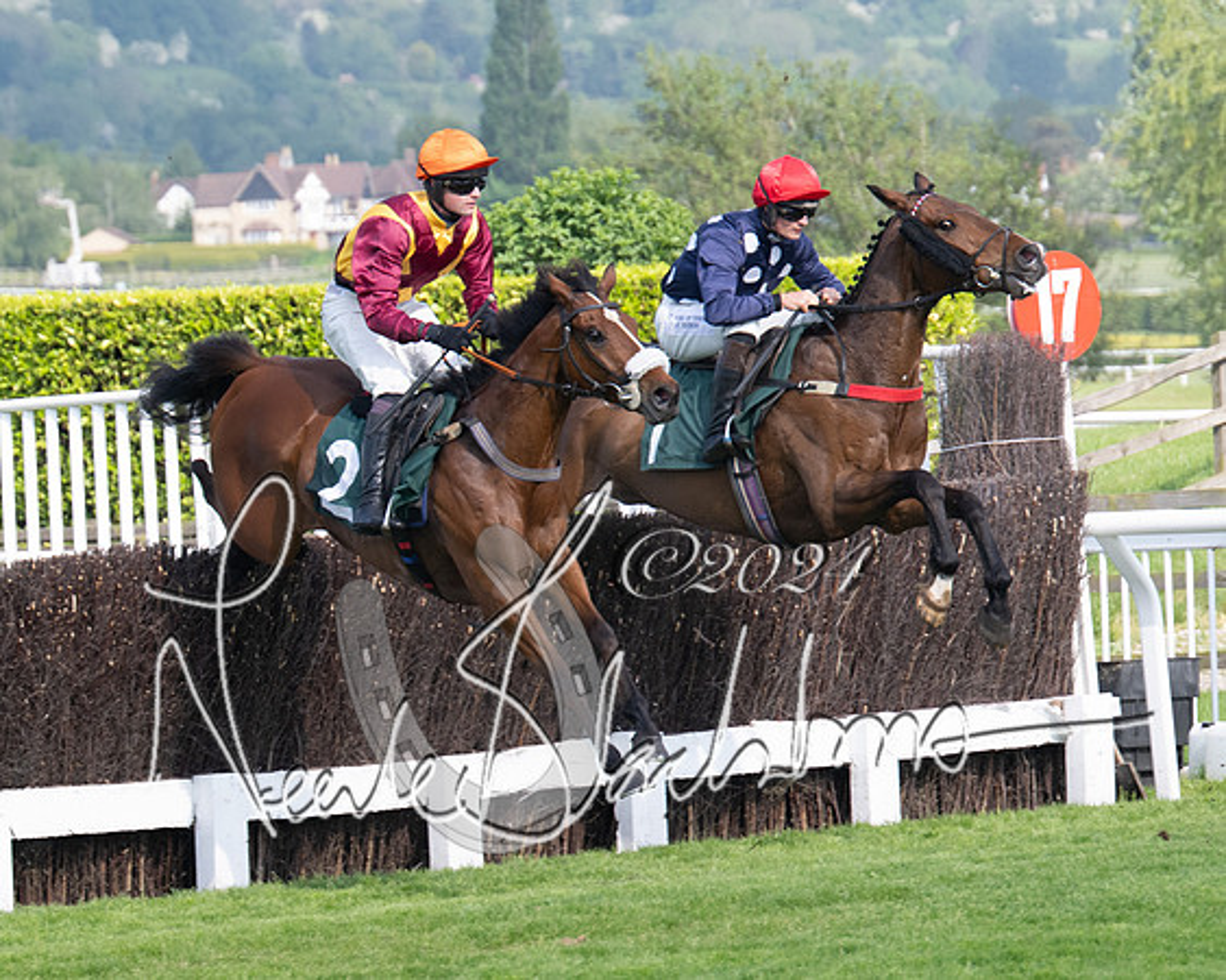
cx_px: 541
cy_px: 598
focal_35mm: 293
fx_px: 10621
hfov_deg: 6.6
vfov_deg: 5.3
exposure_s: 1/1600
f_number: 4
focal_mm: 125
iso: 400
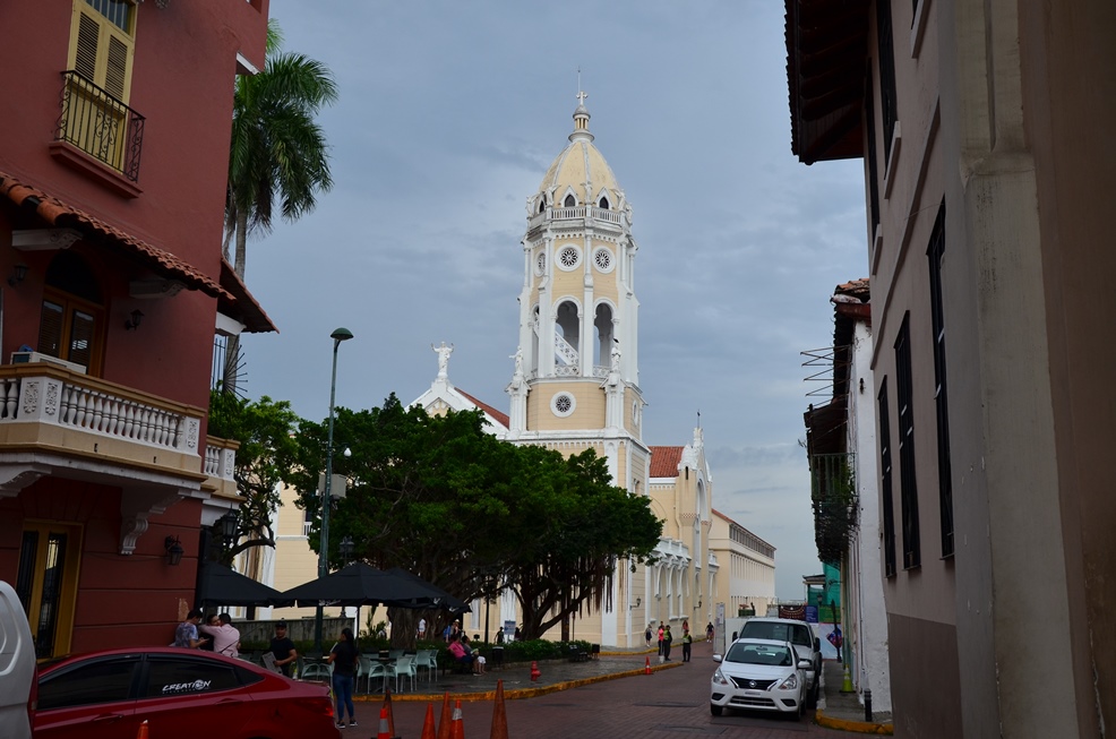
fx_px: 1114
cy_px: 370
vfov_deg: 36.7
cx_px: 558
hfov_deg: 53.2
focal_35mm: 36
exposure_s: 1/640
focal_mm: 24
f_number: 7.1
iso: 200
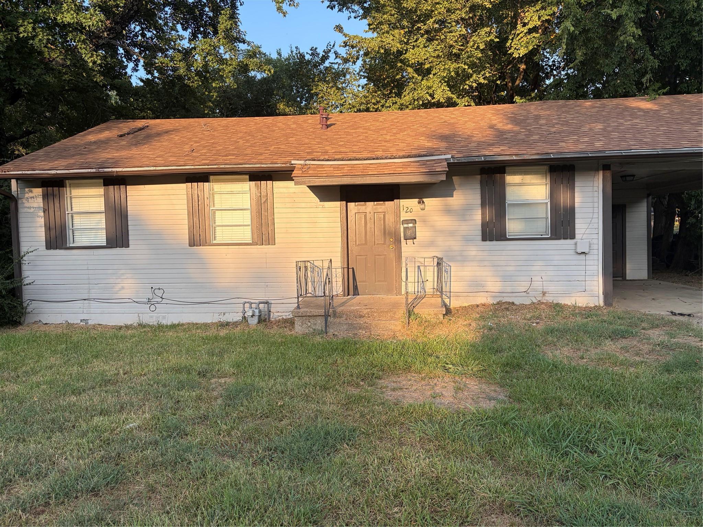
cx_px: 352
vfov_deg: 53.1
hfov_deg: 67.3
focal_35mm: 26
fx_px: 528
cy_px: 264
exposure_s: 1/1001
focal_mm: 5.96
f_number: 1.6
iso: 64
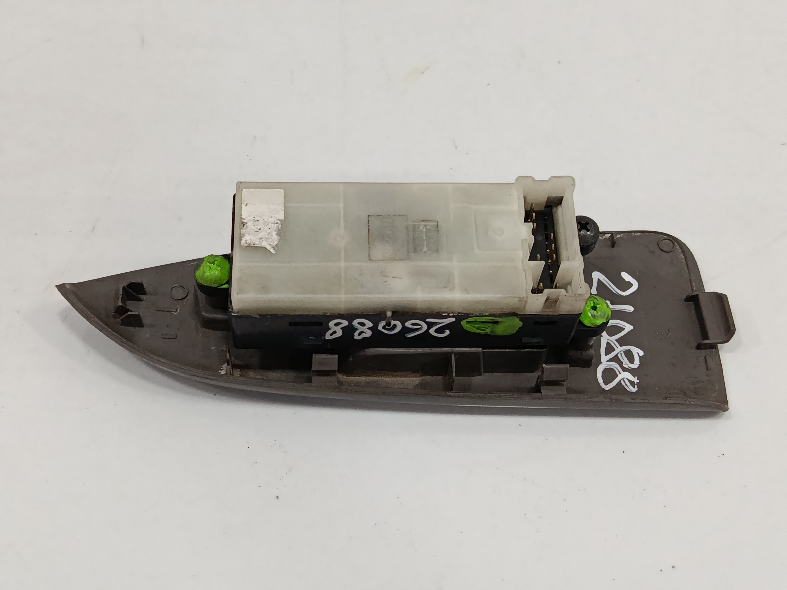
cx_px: 394
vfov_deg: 30.9
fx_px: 1069
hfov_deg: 40.4
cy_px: 295
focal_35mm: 47
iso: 863
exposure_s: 1/100
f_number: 1.7
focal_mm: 5.24
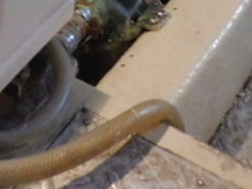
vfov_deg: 10.7
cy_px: -258
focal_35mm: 120
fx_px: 874
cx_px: -5
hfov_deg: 16.1
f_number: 3
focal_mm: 4
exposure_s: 1/8
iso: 450
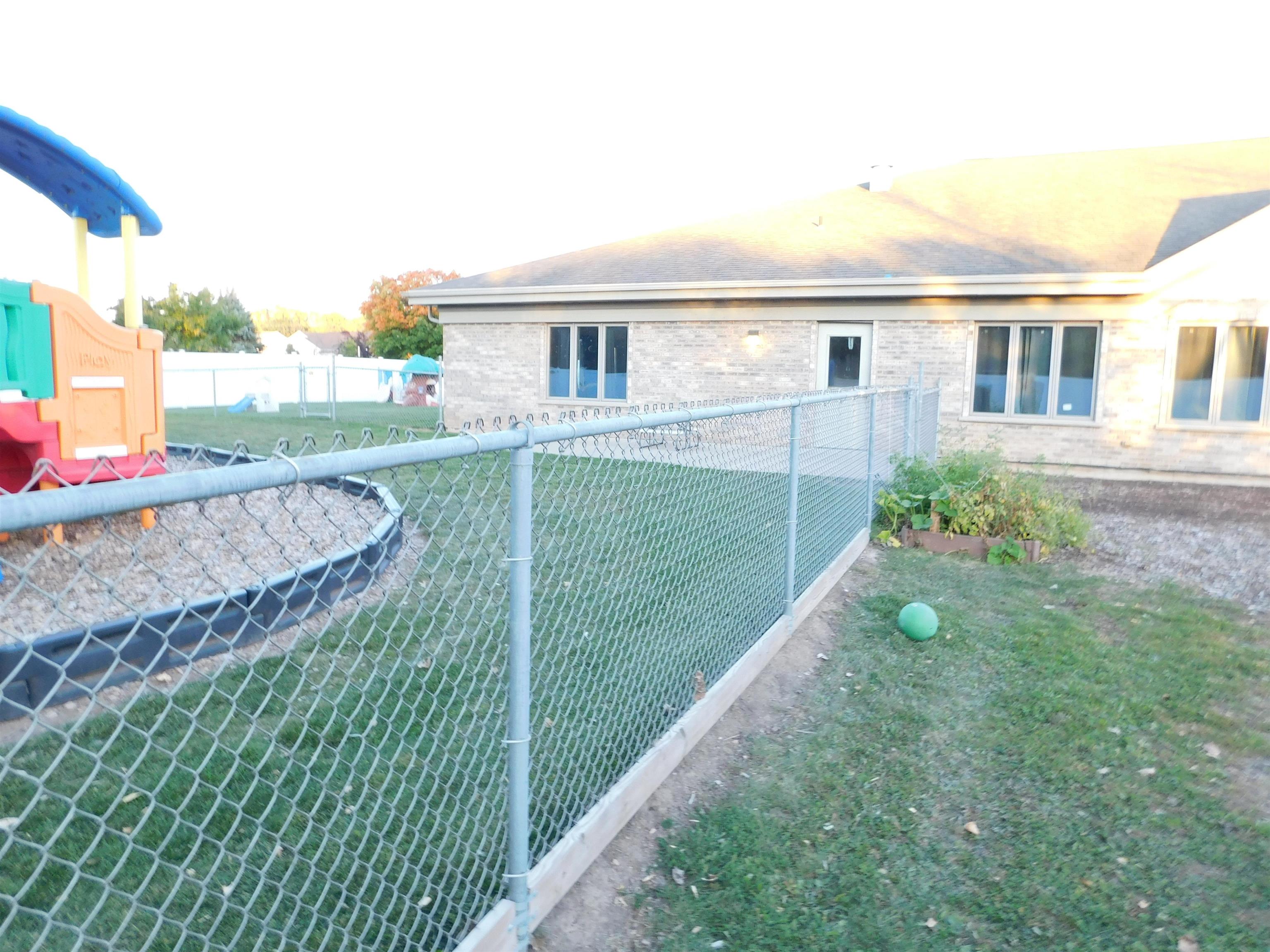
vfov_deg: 58.9
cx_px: 635
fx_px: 844
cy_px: 476
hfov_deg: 73.9
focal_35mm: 23
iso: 125
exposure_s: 1/40
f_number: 3
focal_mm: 4
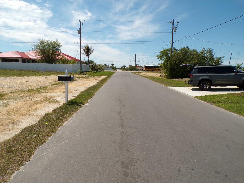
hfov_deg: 71.6
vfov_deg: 56.8
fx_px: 169
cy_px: 92
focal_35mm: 24
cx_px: 122
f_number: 5.8
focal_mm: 4.3
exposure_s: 1/600
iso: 100
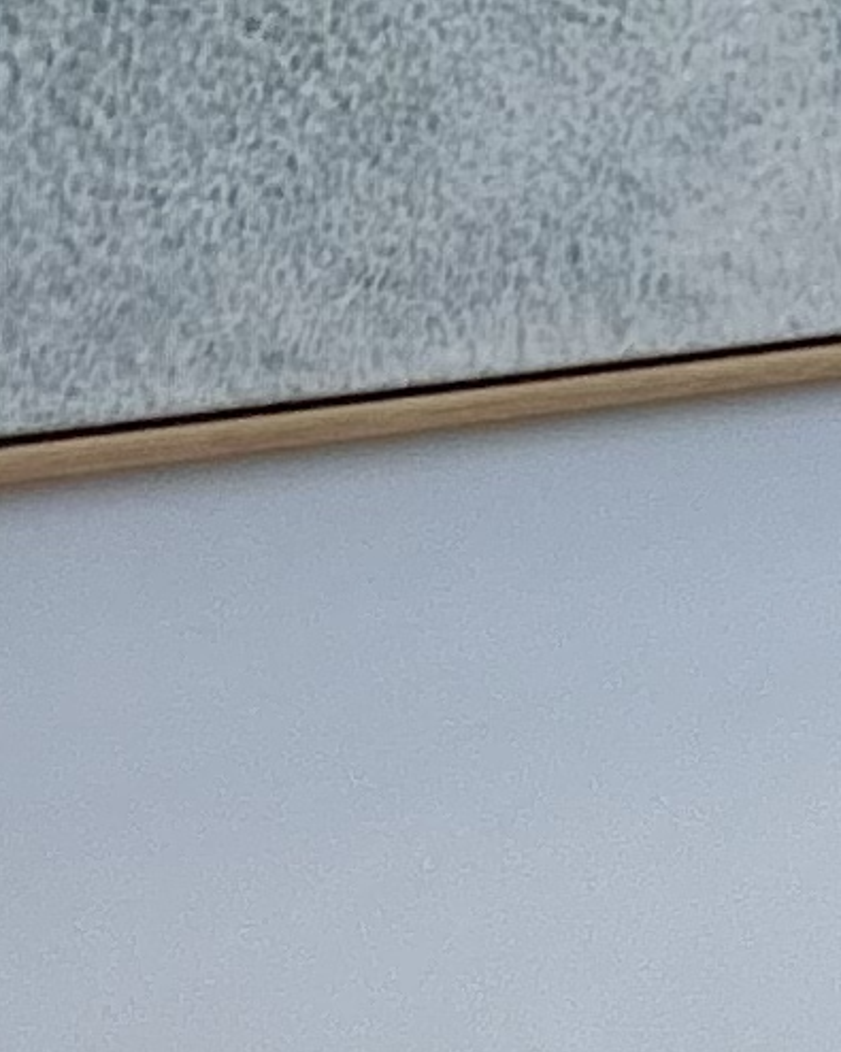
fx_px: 6442
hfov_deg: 6.3
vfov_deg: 9.3
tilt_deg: -4.0
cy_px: 115
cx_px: 3194
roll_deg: +1.2
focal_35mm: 207
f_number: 1.5
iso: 50
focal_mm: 5.7
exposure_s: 1/255
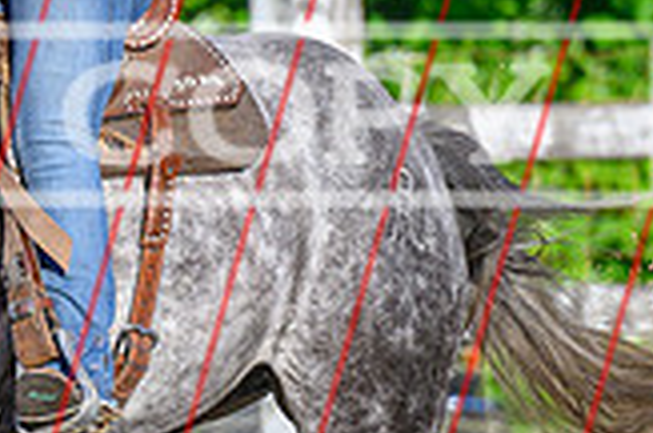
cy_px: 502
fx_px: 25073
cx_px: -215
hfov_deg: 1.5
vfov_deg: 1.0
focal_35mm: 1385
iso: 180
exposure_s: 1/2500
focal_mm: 200
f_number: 2.8
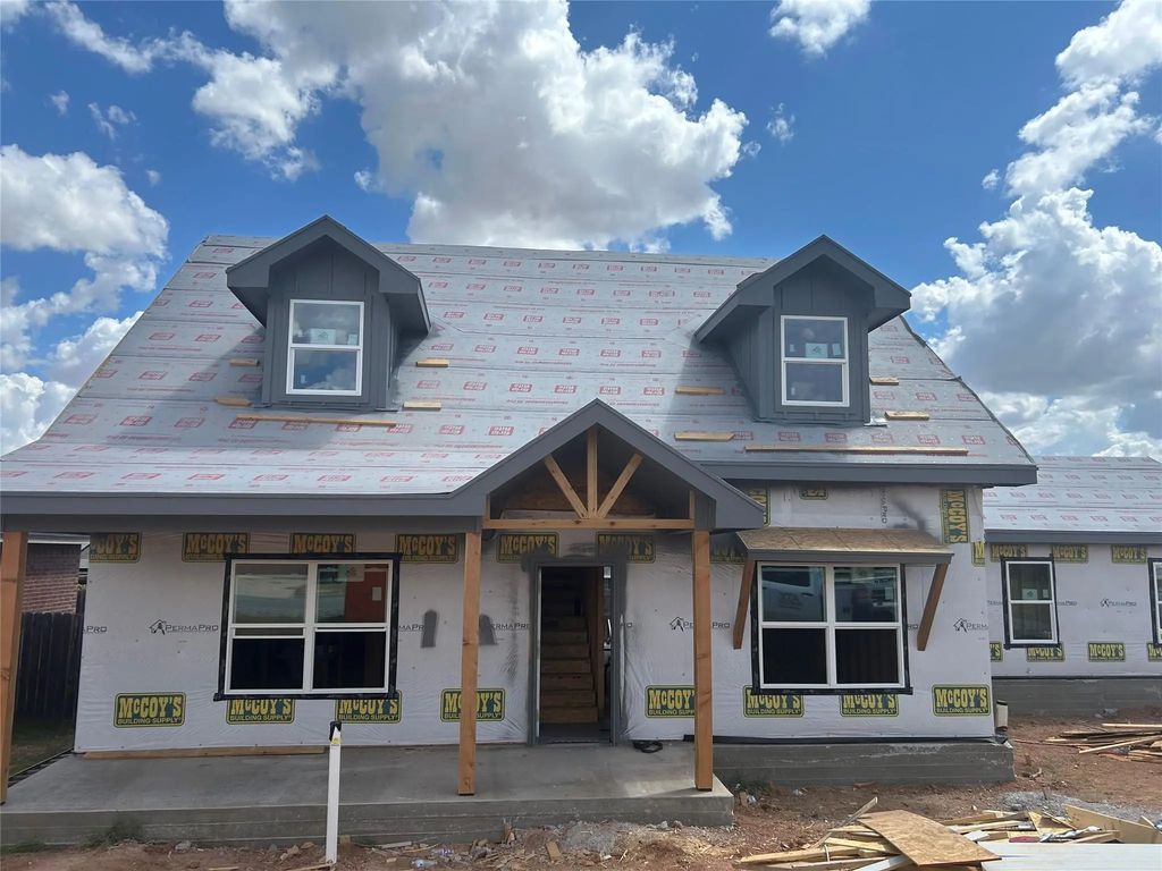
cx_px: 581
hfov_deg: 67.3
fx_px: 873
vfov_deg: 53.1
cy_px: 436
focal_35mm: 26
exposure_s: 1/5076
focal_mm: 5.7
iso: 50
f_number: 1.5
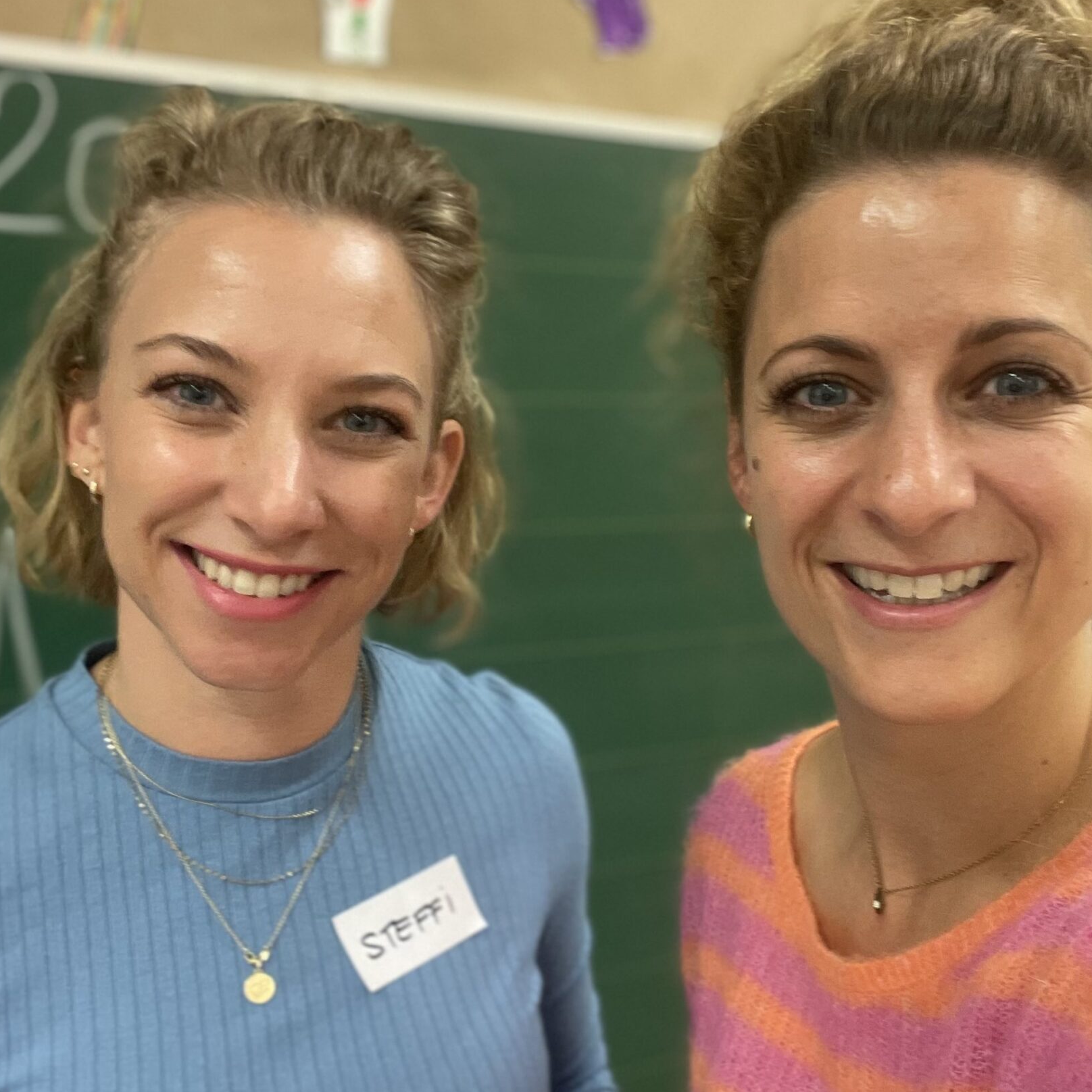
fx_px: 1499
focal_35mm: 42
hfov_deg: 40.0
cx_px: 581
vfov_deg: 39.9
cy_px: 634
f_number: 2.2
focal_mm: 2.71
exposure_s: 1/50
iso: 200
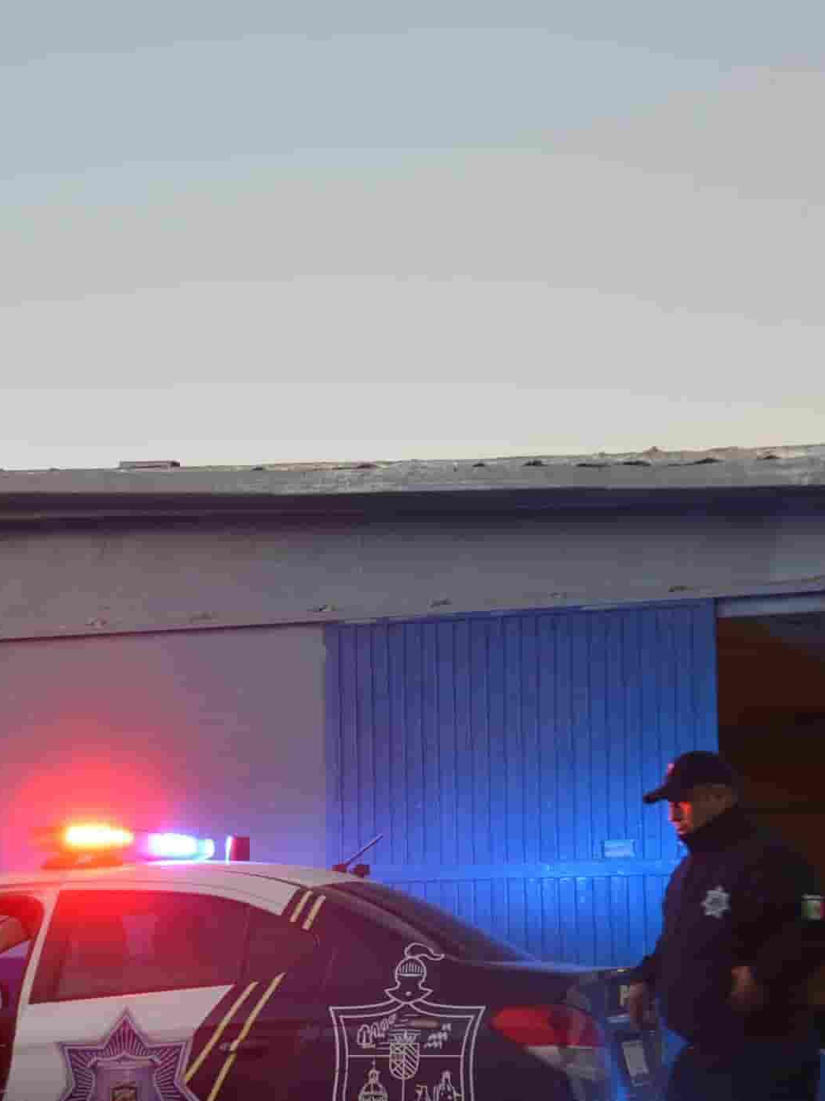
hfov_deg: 18.9
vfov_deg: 24.9
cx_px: 326
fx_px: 2481
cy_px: 744
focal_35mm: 78
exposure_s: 1/60
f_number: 4
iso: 400
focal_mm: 25
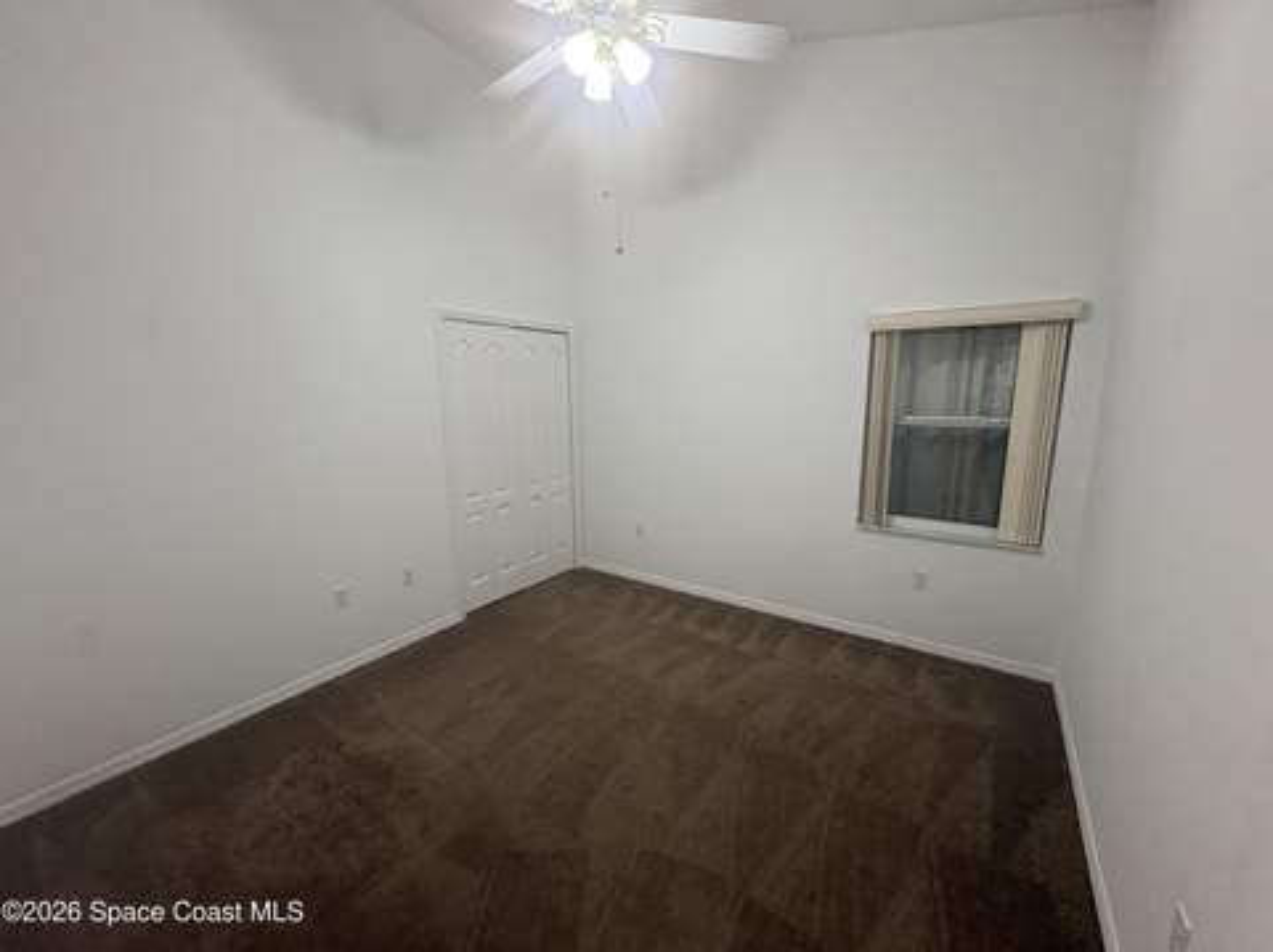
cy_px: 476
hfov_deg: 102.1
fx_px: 514
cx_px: 636
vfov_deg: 85.6
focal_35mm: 14
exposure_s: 1/60
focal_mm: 2.22
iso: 200
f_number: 2.2
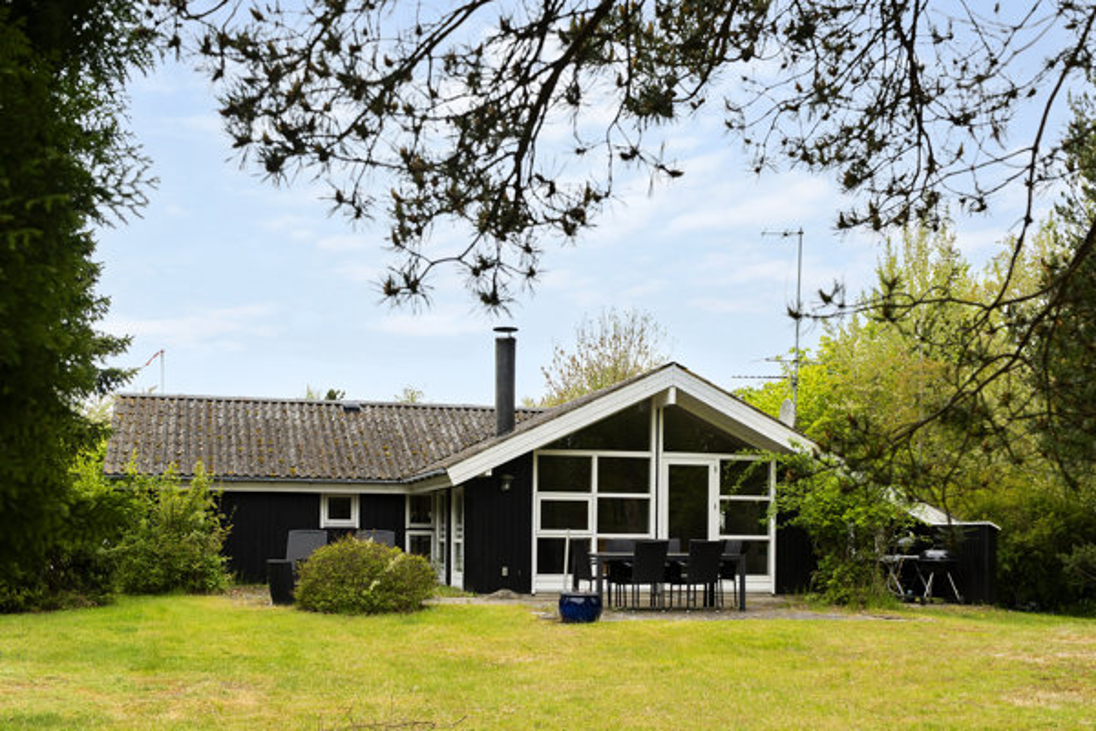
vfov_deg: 35.5
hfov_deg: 51.3
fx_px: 1142
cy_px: 366
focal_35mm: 38
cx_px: 548
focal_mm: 25
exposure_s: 1/200
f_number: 6.3
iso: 500
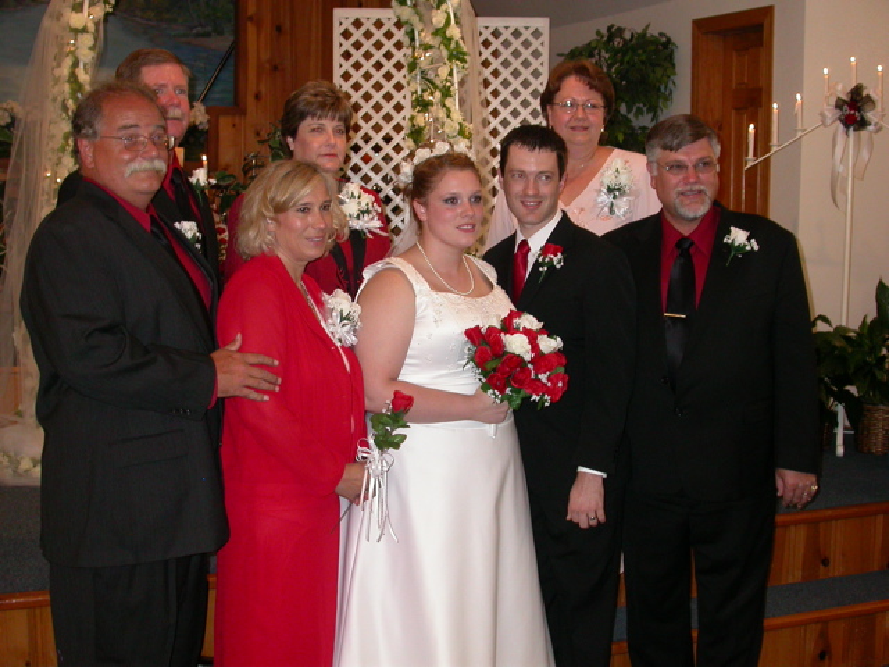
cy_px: 334
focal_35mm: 50
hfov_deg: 38.2
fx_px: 1284
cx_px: 444
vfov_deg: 29.1
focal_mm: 10.4
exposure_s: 1/60
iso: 200
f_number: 2.9
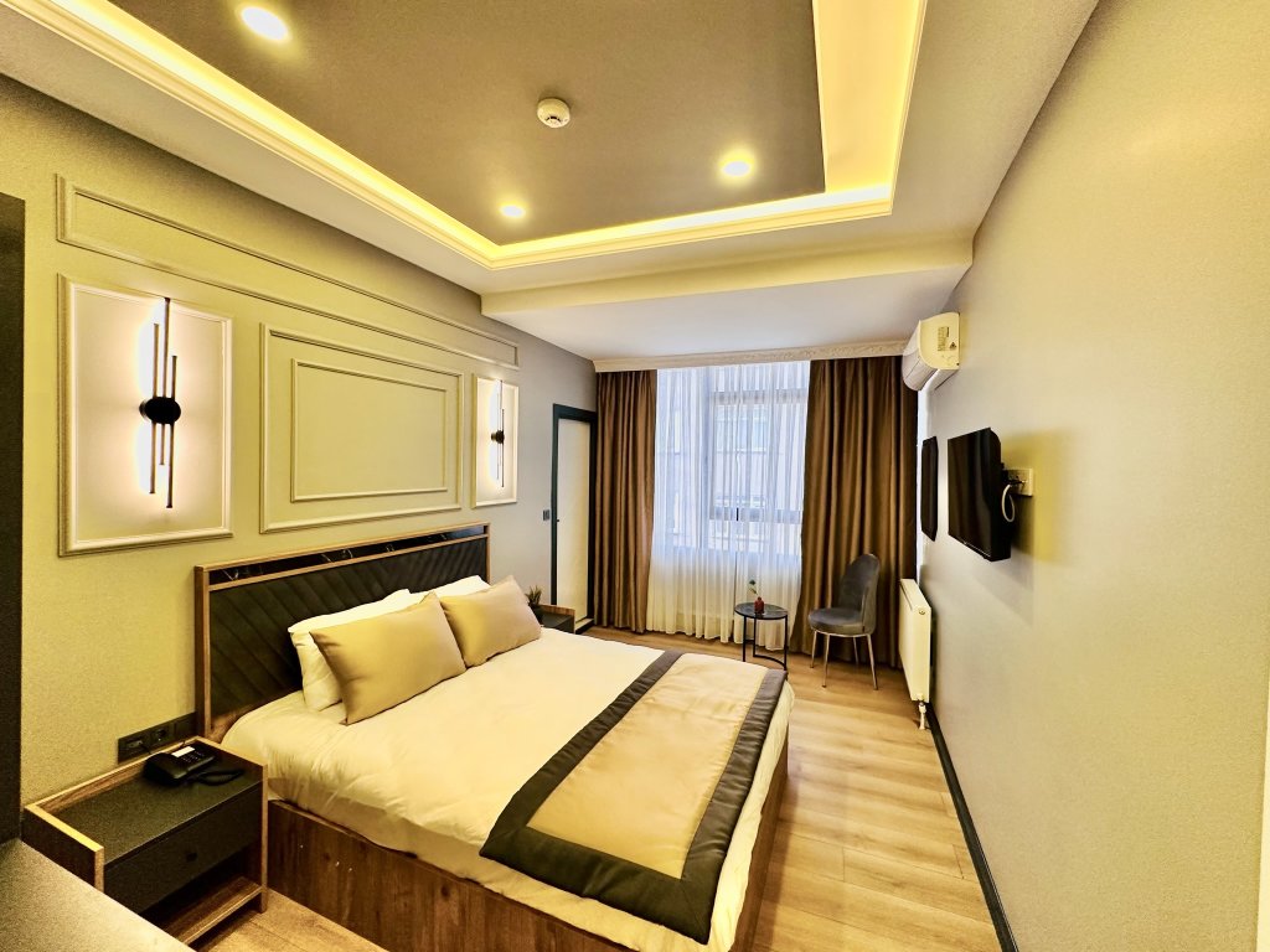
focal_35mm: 14
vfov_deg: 85.7
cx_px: 635
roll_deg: -0.6
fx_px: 514
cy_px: 476
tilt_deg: -1.7
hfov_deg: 102.1
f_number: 2.2
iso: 200
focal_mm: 2.22
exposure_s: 1/100
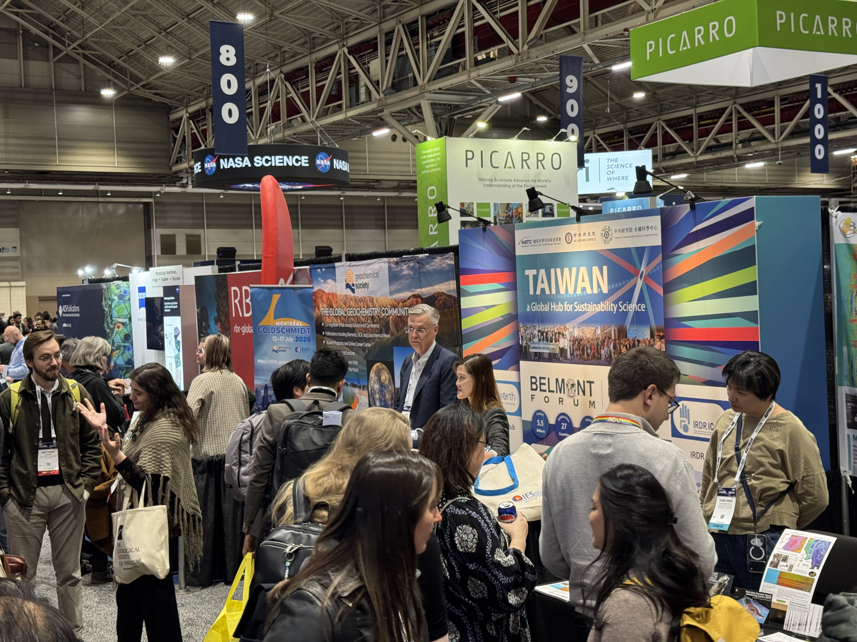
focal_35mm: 48
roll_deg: +2.2
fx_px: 1188
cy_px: 321
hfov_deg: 39.7
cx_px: 428
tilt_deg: -0.9
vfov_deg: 30.3
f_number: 1.78
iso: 125
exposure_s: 1/60
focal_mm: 6.76
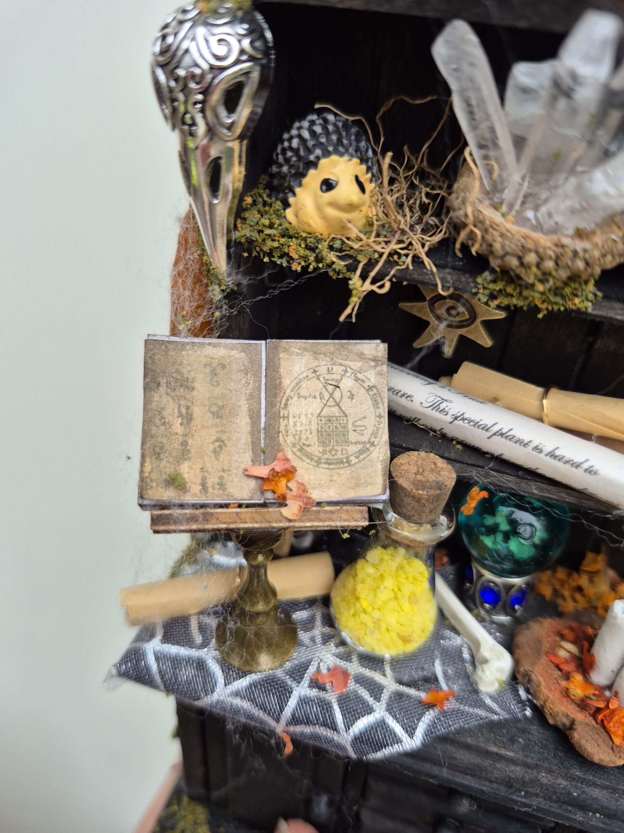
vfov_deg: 73.9
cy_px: 416
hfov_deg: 58.9
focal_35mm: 23
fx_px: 553
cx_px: 312
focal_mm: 5.4
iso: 160
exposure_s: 1/180
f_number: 1.8
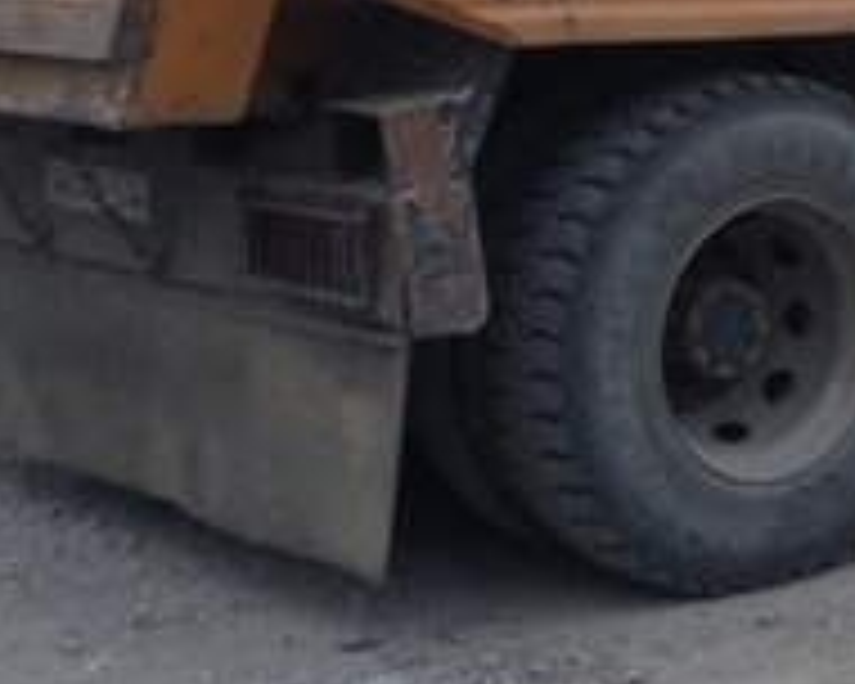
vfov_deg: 13.3
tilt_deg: +1.3
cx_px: 963
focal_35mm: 112
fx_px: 2834
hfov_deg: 16.6
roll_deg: +2.1
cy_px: -196
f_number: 2.4
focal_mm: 4.12
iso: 64
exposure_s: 1/20
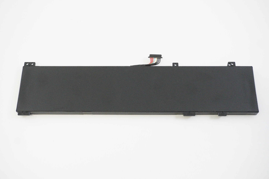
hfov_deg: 42.4
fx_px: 347
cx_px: 134
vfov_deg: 28.9
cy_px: 90
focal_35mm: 46
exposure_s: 1/320
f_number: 5.6
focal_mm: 31
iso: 8000
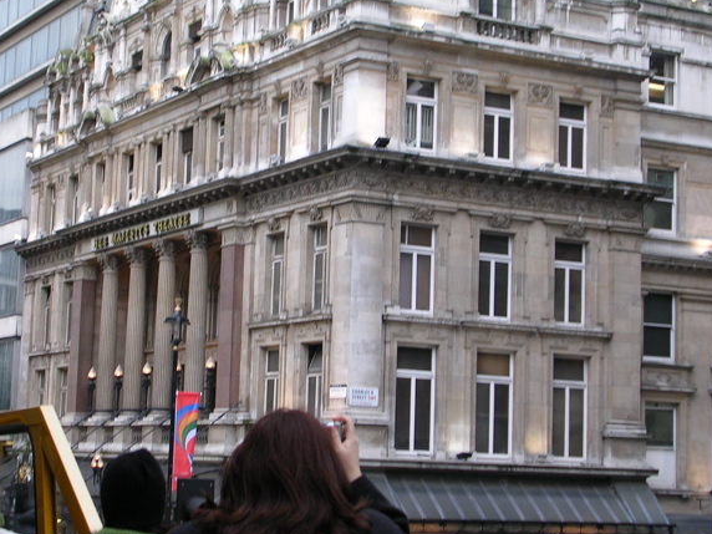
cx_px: 319
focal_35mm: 85
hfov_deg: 23.0
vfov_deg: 17.4
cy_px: 241
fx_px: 1748
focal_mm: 11.5
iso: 50
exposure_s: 1/31
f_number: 3.9
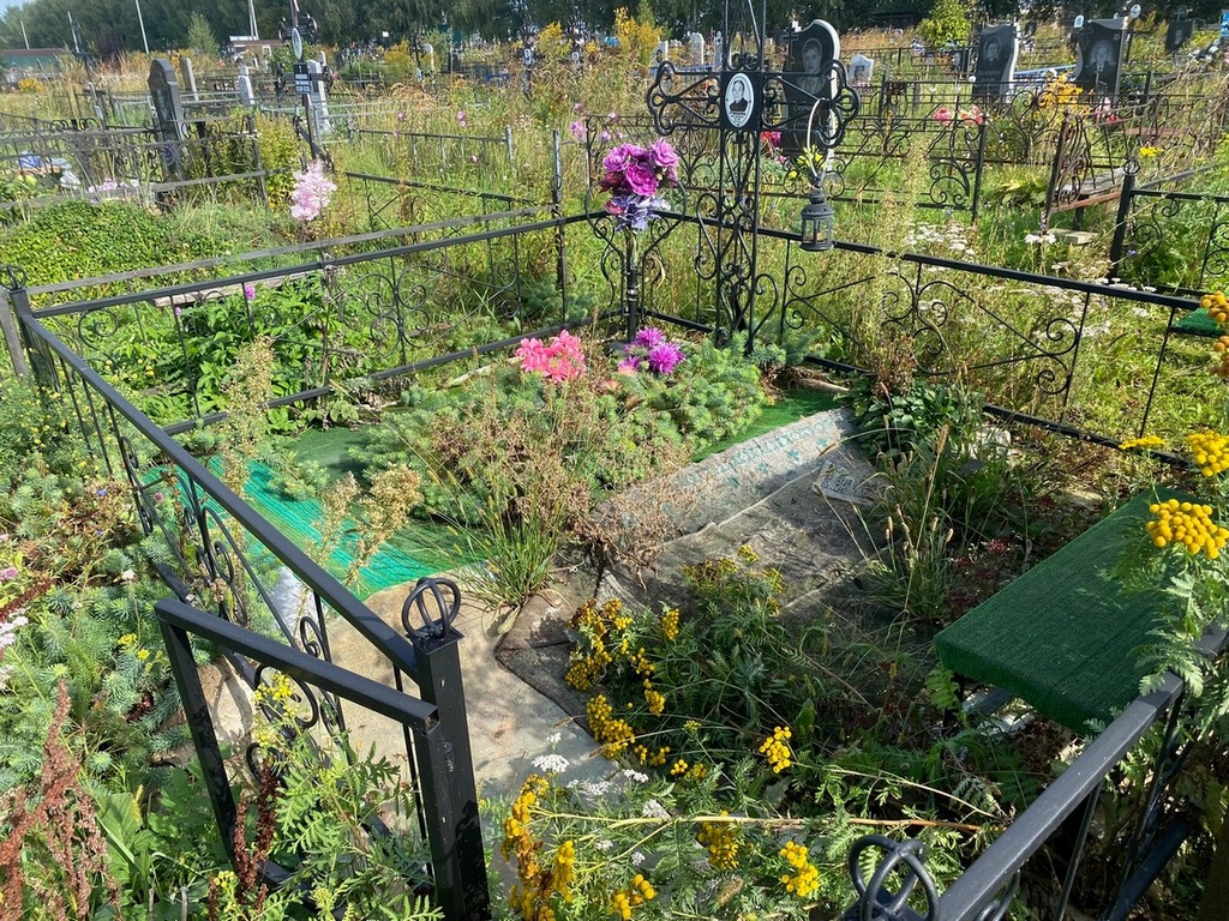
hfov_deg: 67.3
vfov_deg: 53.1
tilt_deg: -19.6
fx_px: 923
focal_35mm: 26
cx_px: 614
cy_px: 460
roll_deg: +2.6
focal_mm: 4.25
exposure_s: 1/998
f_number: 1.8
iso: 32
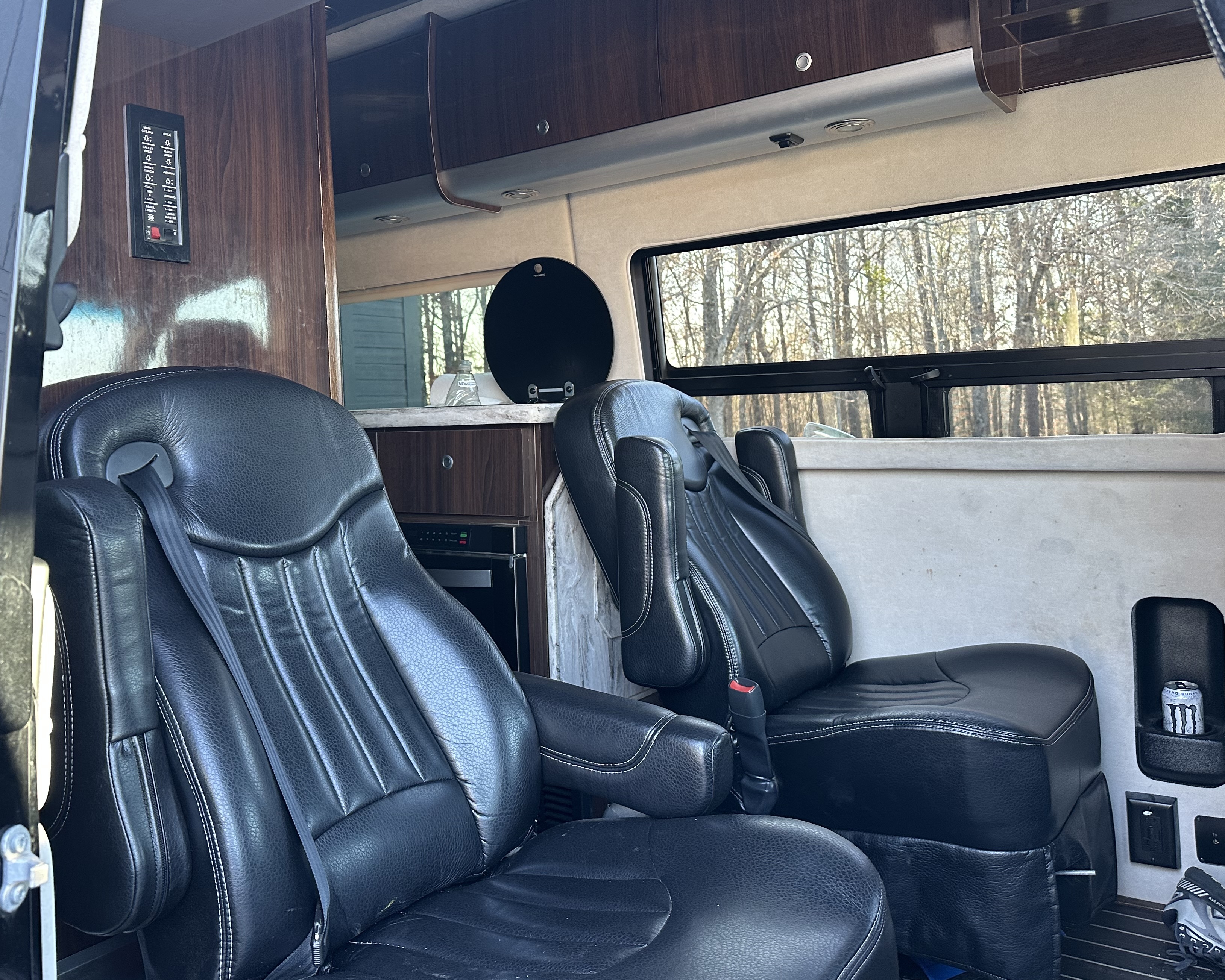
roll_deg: +2.1
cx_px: 535
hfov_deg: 60.2
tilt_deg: +0.4
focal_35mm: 29
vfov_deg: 49.9
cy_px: 434
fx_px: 1051
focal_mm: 6.86
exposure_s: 1/121
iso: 200
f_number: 1.78
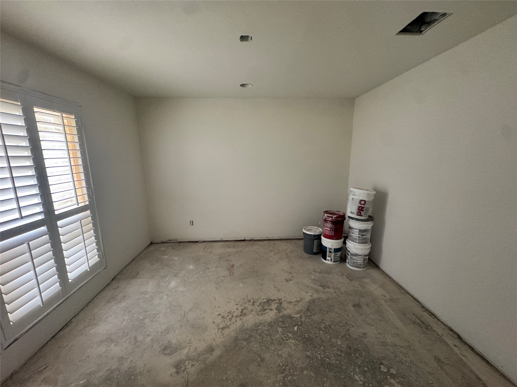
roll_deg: +0.7
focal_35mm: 14
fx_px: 209
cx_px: 258
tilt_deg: -11.9
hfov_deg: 102.1
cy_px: 194
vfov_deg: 85.7
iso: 640
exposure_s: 1/60
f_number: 2.2
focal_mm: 2.22
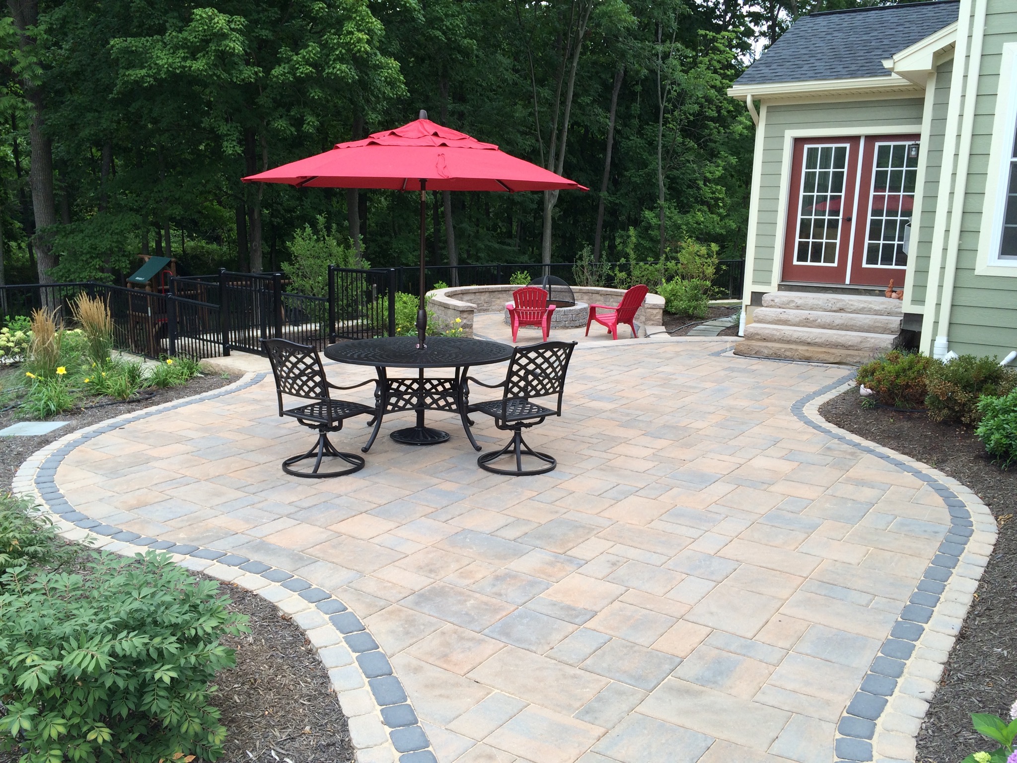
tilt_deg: -11.6
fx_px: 852
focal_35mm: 29
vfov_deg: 48.2
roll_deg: -2.4
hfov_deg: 61.7
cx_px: 508
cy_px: 382
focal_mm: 4.15
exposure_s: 1/402
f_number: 2.2
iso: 32
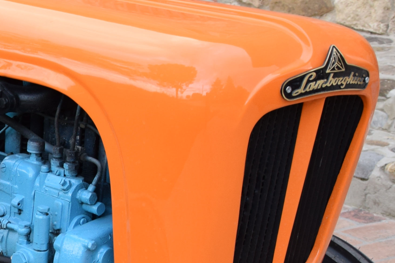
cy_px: 243
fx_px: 1226
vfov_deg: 12.2
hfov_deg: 17.0
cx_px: -145
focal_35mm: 112
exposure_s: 1/60
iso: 400
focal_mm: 21
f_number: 4
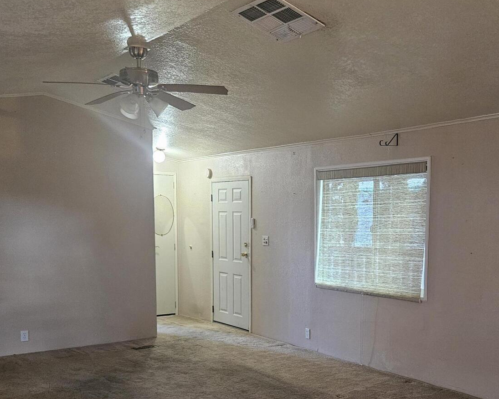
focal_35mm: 41
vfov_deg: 35.7
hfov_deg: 44.6
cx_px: 297
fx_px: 606
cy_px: 296
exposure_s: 1/40
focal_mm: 5.4
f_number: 1.8
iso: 640
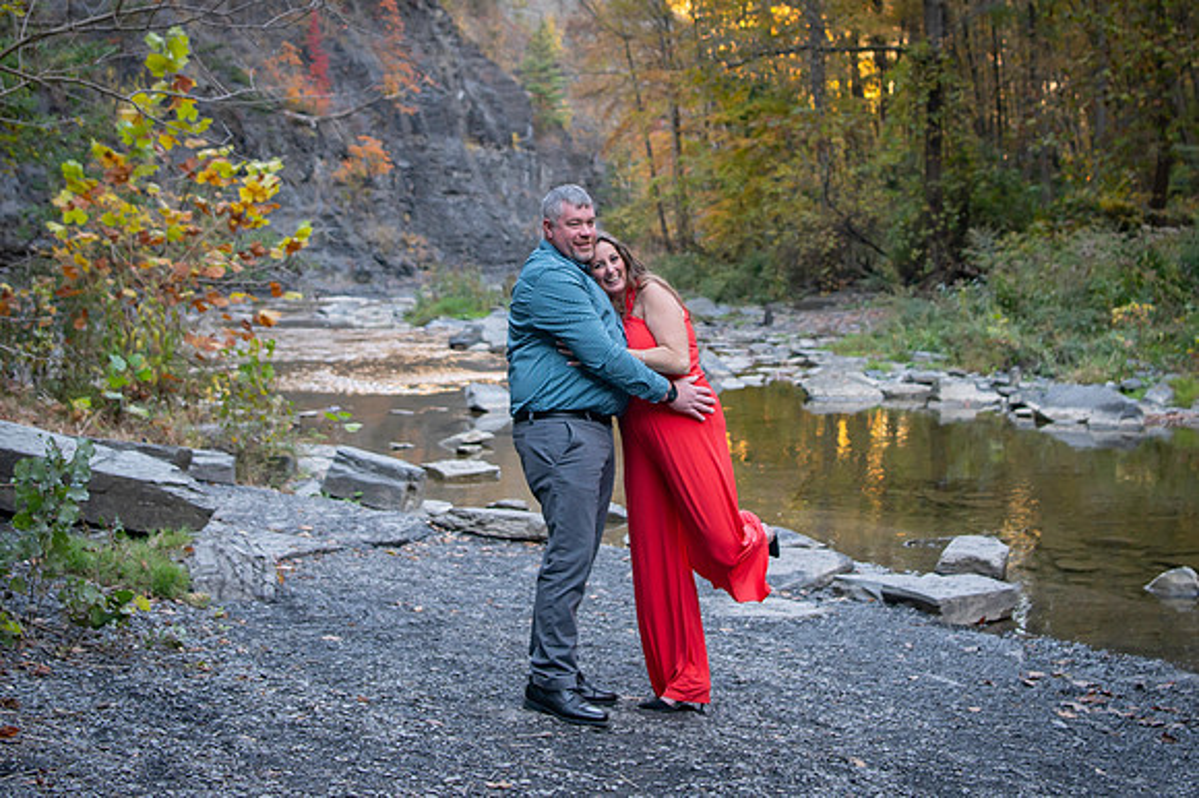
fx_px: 1984
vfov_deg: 22.5
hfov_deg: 33.6
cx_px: 600
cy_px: 182
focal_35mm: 60
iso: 640
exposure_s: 1/250
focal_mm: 32
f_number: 2.8
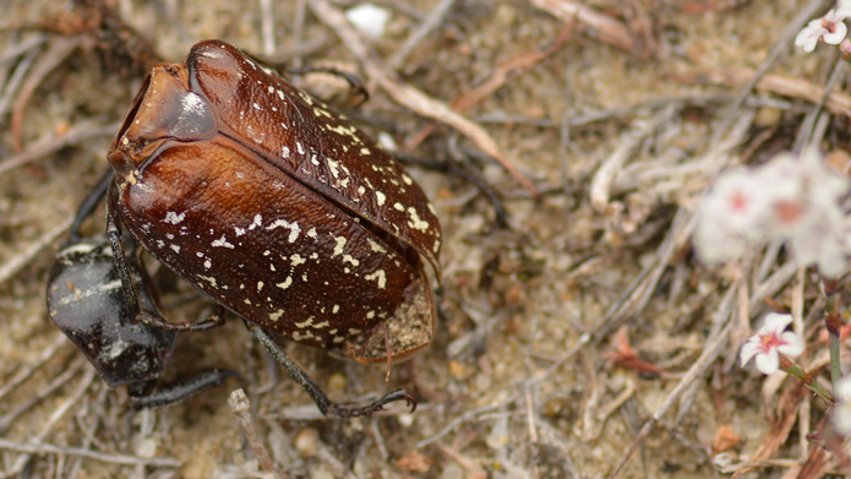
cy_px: 205
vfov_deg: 5.6
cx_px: 269
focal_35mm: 217
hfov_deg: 9.9
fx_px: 4897
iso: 100
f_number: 7.1
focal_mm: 100
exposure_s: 1/200
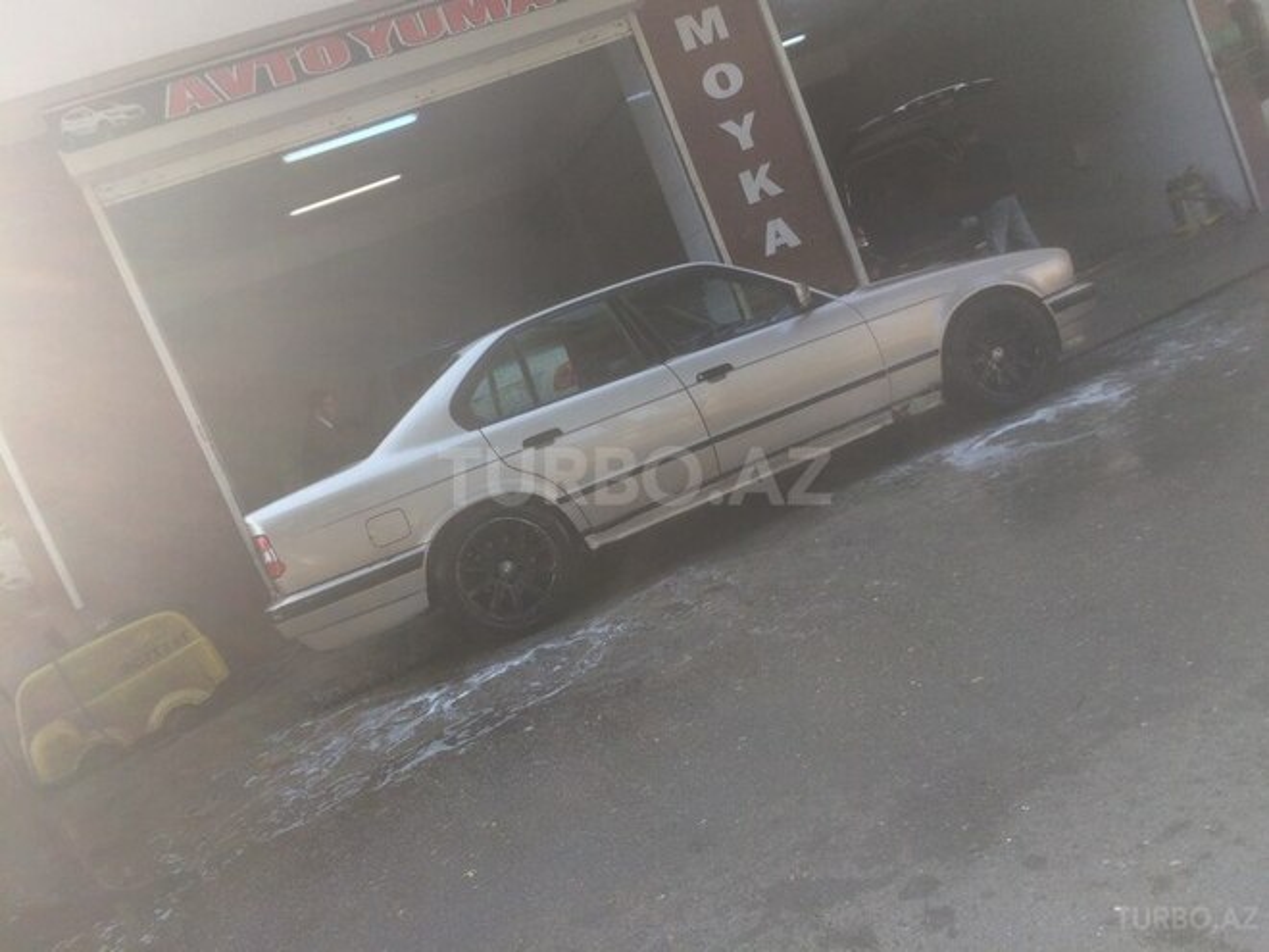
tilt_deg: -5.4
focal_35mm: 29
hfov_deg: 61.7
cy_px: 476
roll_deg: +21.5
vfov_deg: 48.2
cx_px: 634
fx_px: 1063
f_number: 2.2
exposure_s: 1/351
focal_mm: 4.15
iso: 32
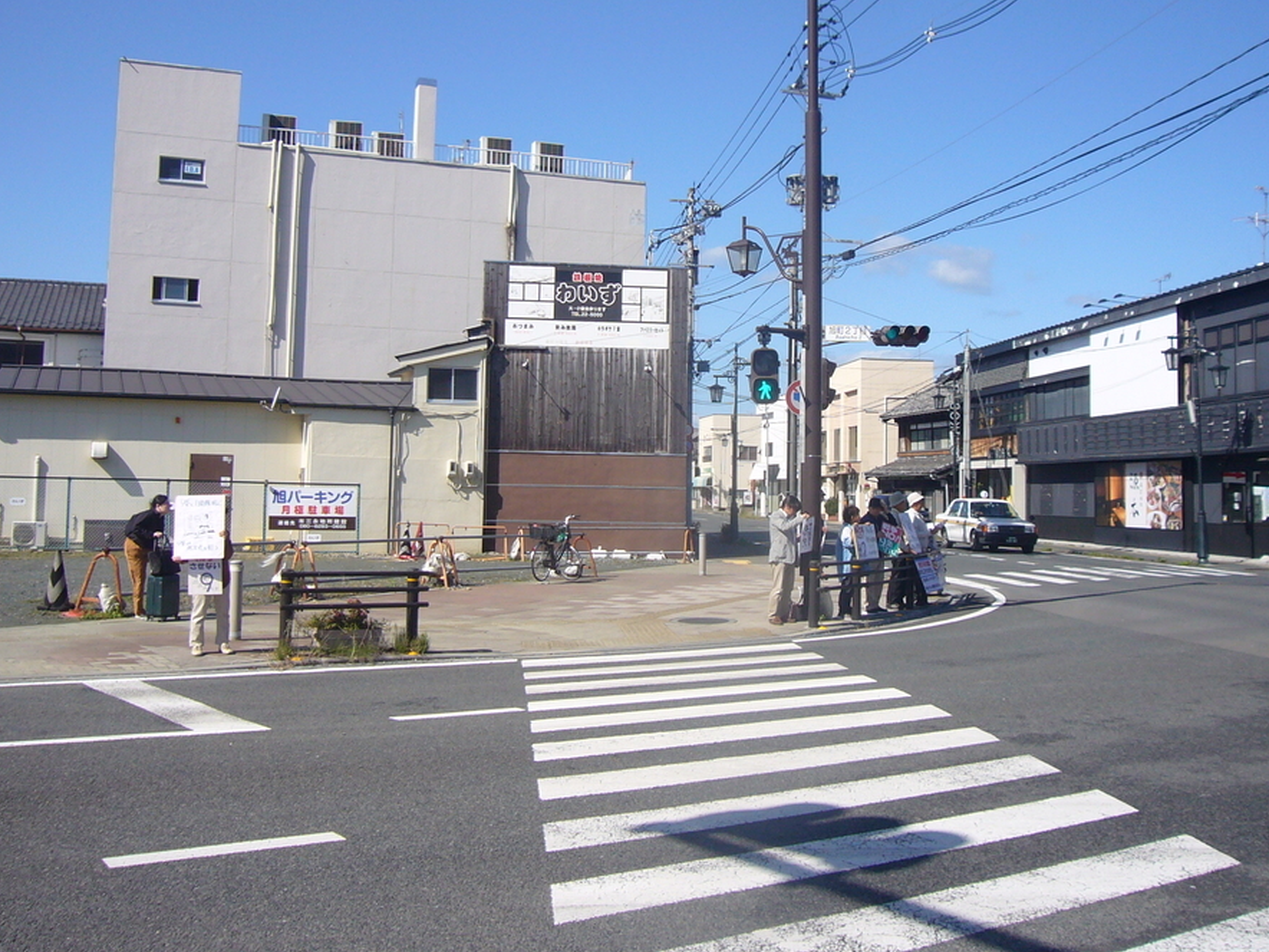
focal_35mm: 38
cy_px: 373
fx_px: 1393
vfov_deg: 37.6
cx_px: 662
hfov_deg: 49.0
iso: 80
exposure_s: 1/400
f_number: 5.6
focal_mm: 4.6
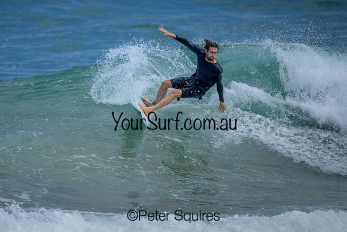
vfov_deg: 1.3
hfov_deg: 1.9
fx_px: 10560
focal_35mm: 1095
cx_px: 139
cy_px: 83
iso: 280
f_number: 6.3
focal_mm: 800
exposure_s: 1/2500
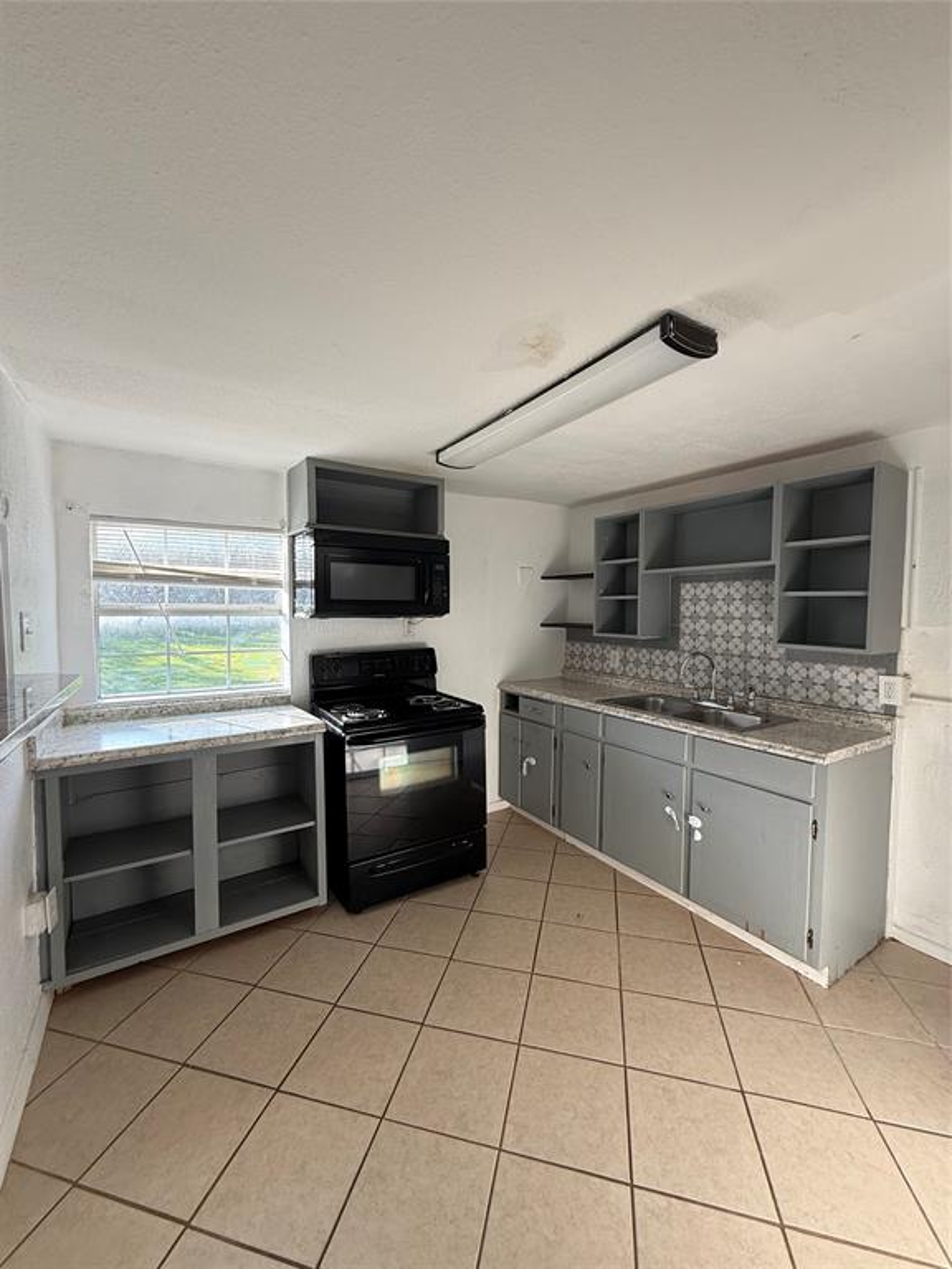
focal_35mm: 14
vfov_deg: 102.1
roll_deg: -0.2
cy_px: 634
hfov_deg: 85.7
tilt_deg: -3.2
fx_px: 513
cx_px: 476
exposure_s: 1/99
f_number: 2.2
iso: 100
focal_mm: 2.22
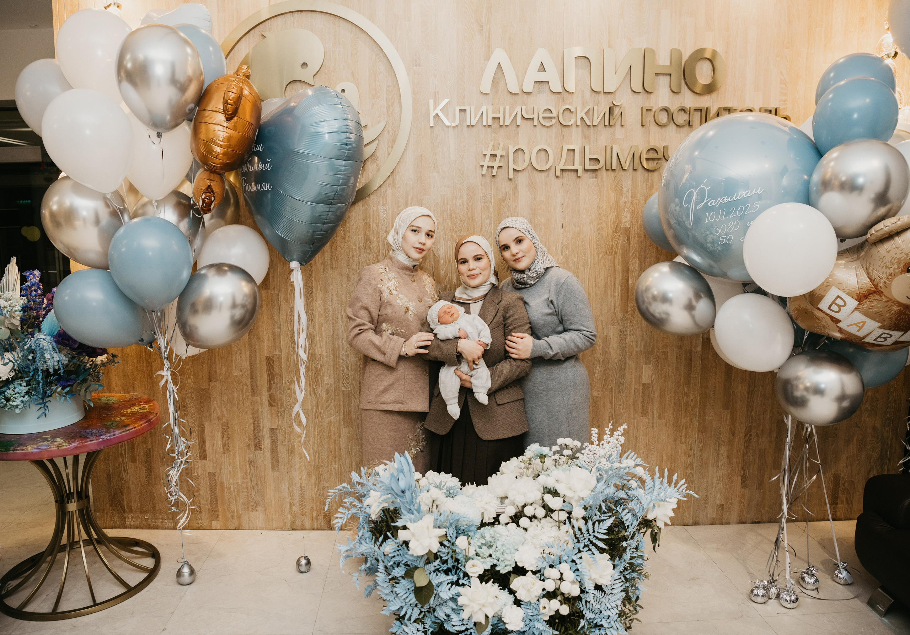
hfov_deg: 70.8
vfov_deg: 52.8
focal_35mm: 25
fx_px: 639
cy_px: 317
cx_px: 434
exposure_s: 1/160
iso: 640
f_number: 4
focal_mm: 24
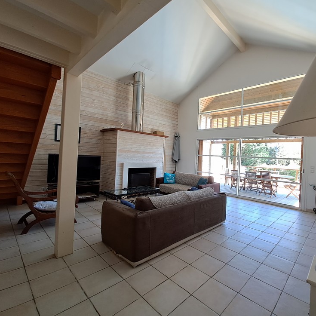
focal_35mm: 16
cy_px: 157
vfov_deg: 87.4
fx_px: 165
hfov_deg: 85.2
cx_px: 203
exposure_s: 1/50
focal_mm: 1.42
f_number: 2.2
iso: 80
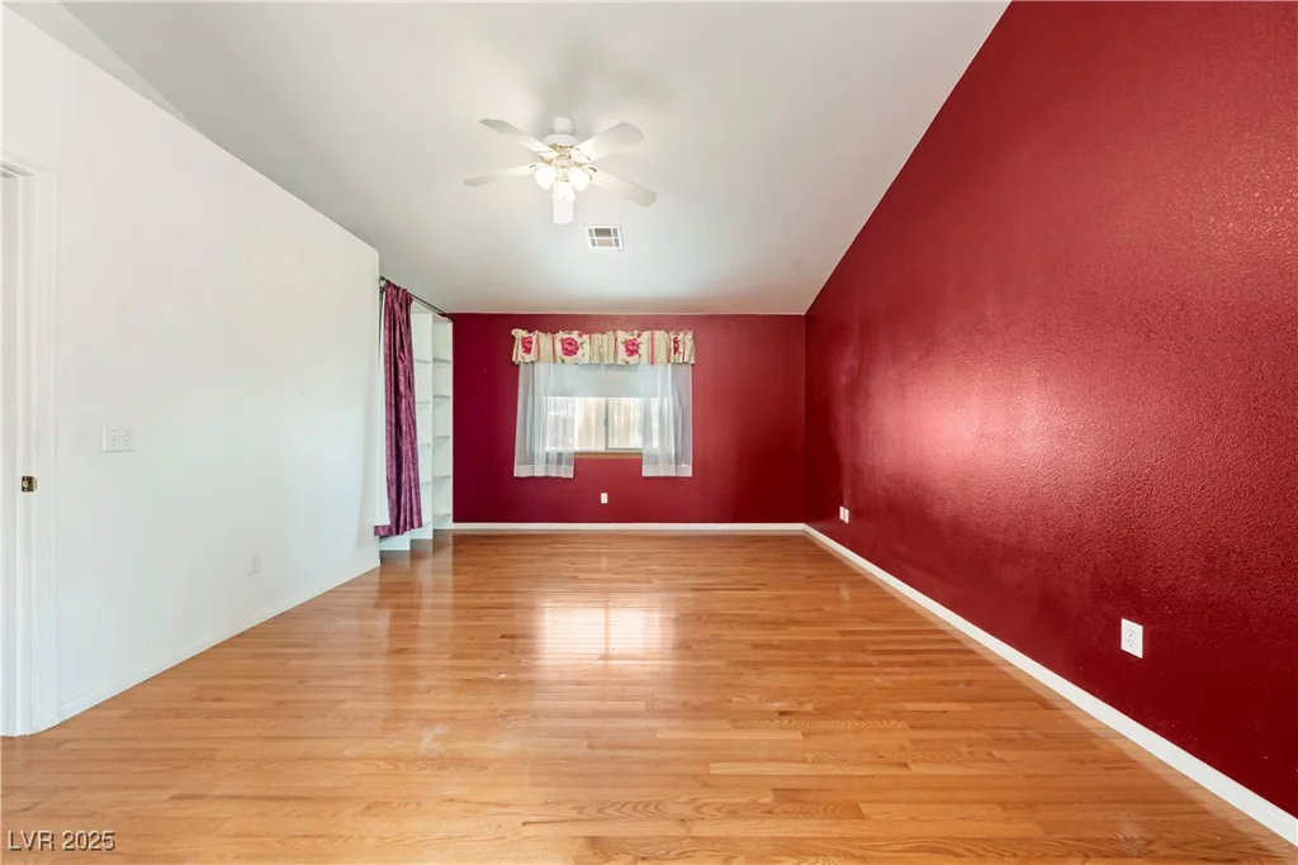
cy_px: 432
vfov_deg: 85.4
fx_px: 469
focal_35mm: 13
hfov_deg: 108.3
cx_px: 649
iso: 250
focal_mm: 13
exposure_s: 2
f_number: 8
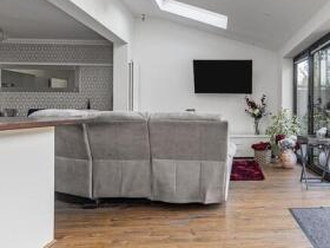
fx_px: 257
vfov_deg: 51.2
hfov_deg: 62.6
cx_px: 235
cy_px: 109
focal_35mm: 27
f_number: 9
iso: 320
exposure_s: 1/40
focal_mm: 12
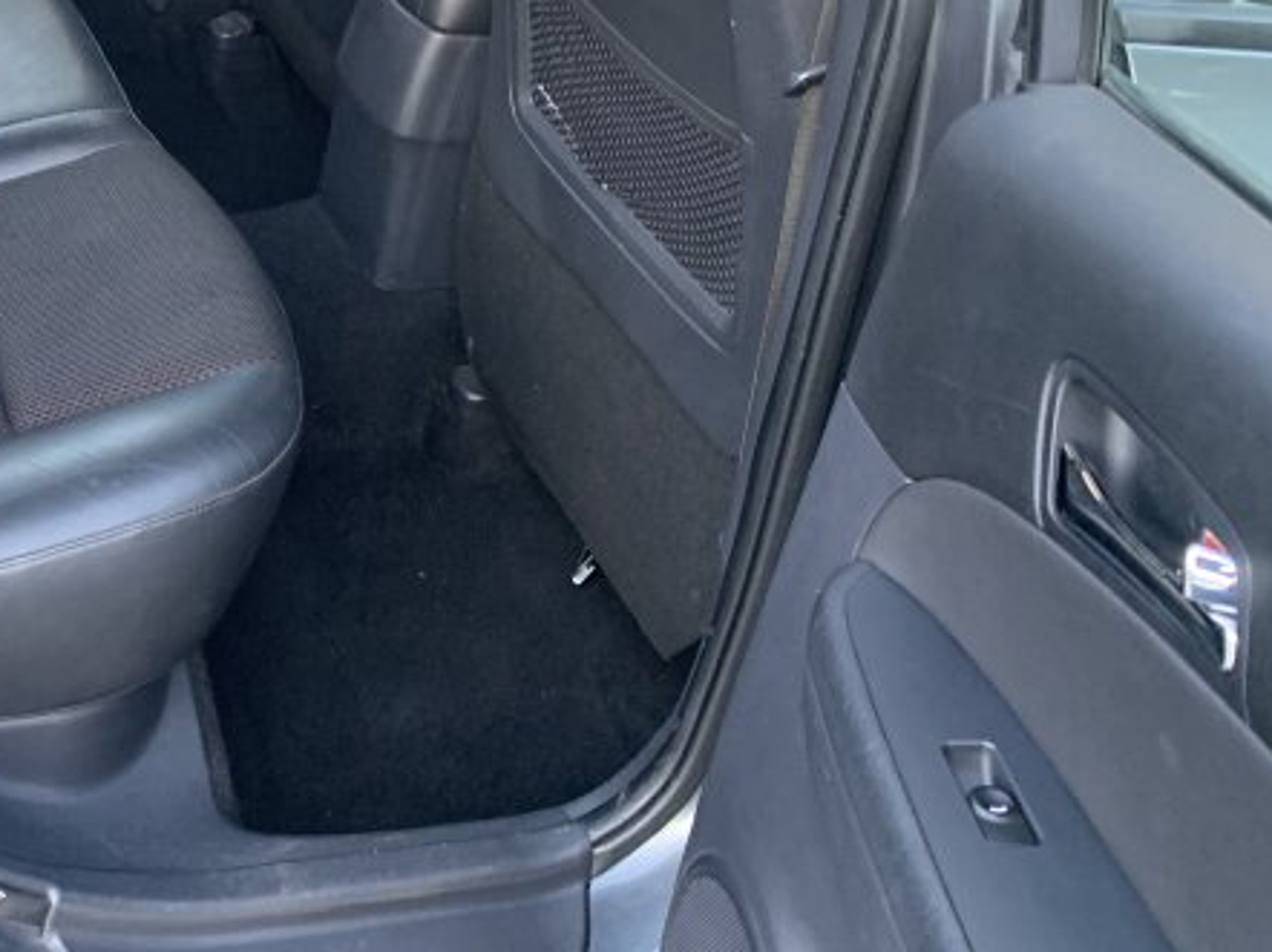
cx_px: 14
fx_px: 1946
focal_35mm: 53
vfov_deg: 26.3
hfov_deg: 33.3
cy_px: 42
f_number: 1.8
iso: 100
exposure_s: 1/60
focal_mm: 4.25
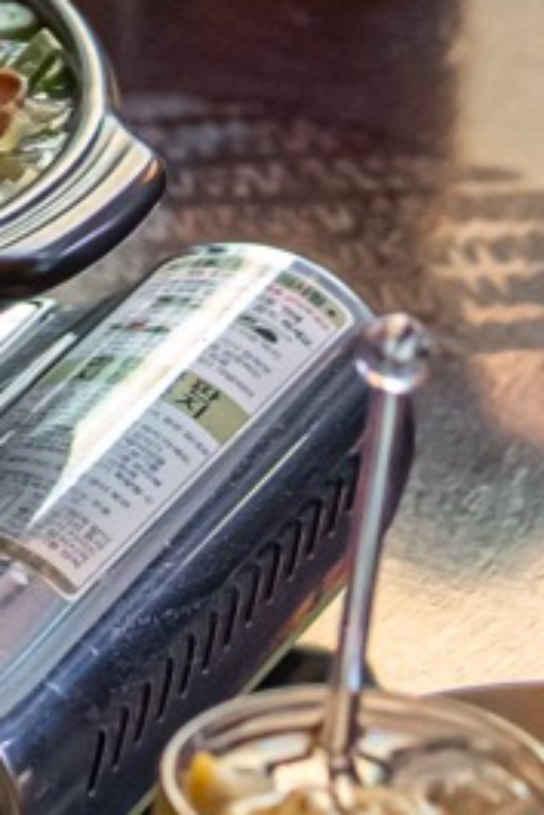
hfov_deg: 5.1
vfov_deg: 7.8
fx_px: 5976
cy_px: -52
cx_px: -607
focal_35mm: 264
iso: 5000
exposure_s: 1/500
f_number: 3.2
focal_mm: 50
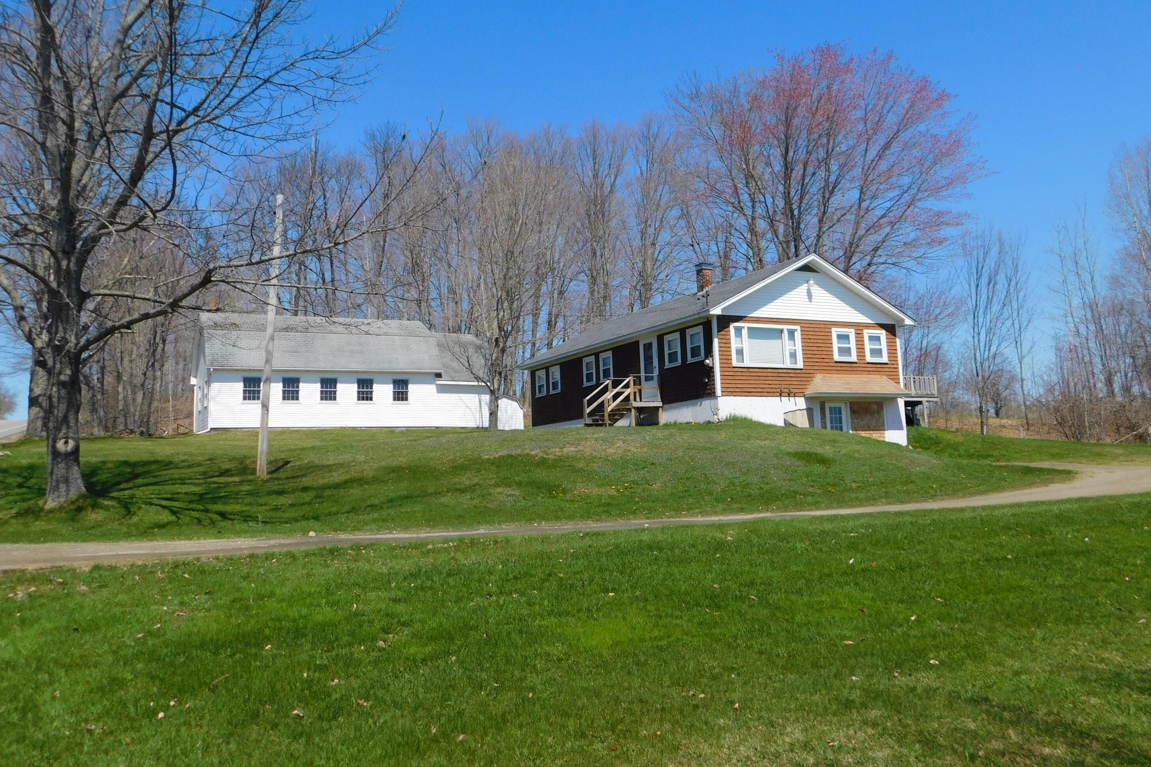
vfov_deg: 41.0
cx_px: 578
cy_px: 325
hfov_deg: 58.7
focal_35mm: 32
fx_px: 1023
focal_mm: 5.3
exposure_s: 1/400
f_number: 6.4
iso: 125
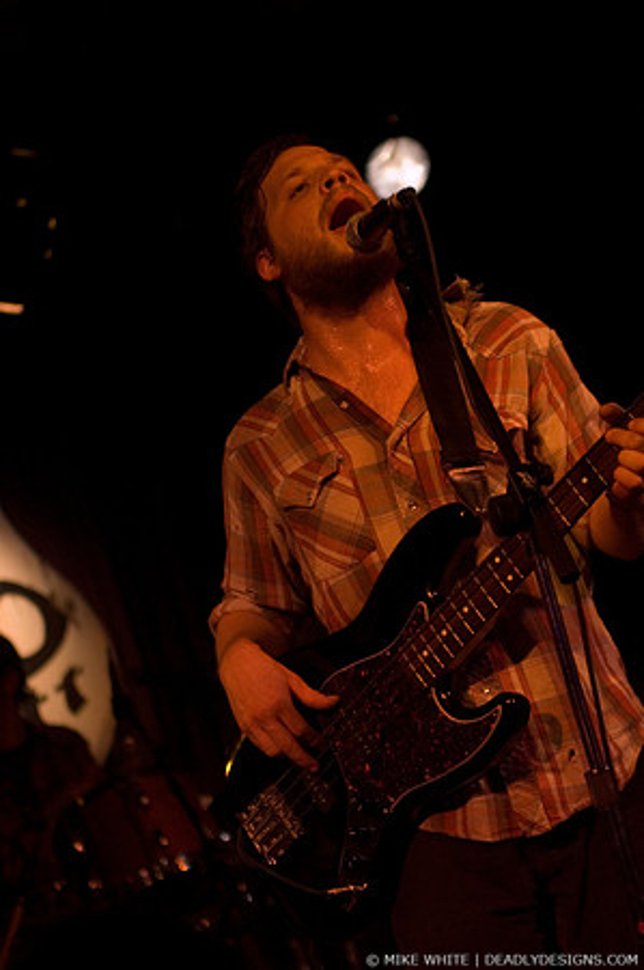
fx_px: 2824
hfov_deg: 13.0
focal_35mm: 105
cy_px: 485
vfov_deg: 19.5
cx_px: 322
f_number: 2.8
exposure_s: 1/50
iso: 1600
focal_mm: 70
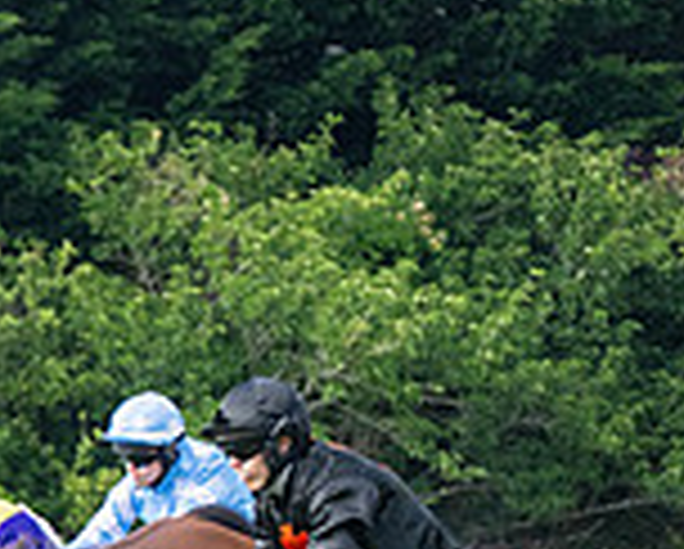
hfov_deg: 3.9
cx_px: -136
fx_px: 10115
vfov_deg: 3.1
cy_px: 823
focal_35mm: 499
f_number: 4
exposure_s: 1/2000
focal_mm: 98
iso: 640
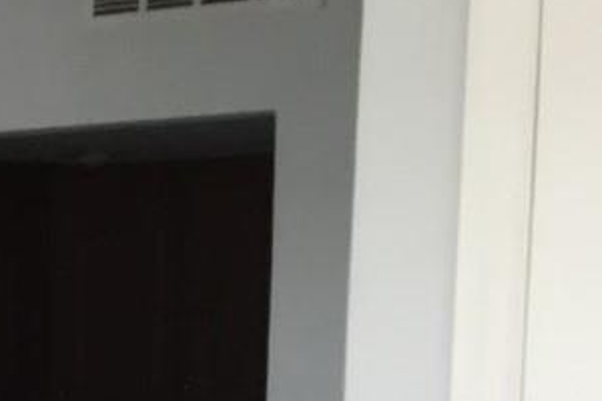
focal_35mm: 172
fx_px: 2876
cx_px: -955
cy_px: 904
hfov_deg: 10.1
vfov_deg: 7.5
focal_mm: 3.3
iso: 25
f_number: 2.4
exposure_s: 1/147
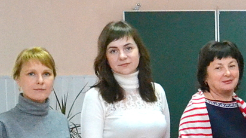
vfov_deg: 10.7
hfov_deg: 16.2
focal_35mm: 110
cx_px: 452
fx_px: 717
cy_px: 187
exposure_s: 1/160
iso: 3200
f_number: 5.6
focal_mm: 18
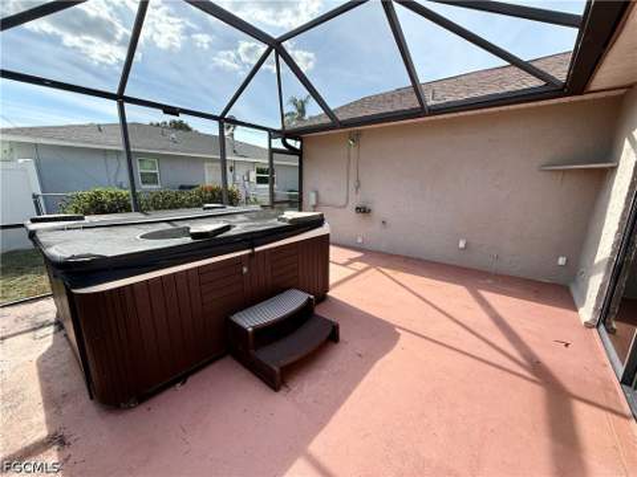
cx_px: 318
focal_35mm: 14
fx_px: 258
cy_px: 238
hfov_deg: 102.1
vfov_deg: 85.7
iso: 64
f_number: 2.2
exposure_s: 1/1033
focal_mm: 2.22
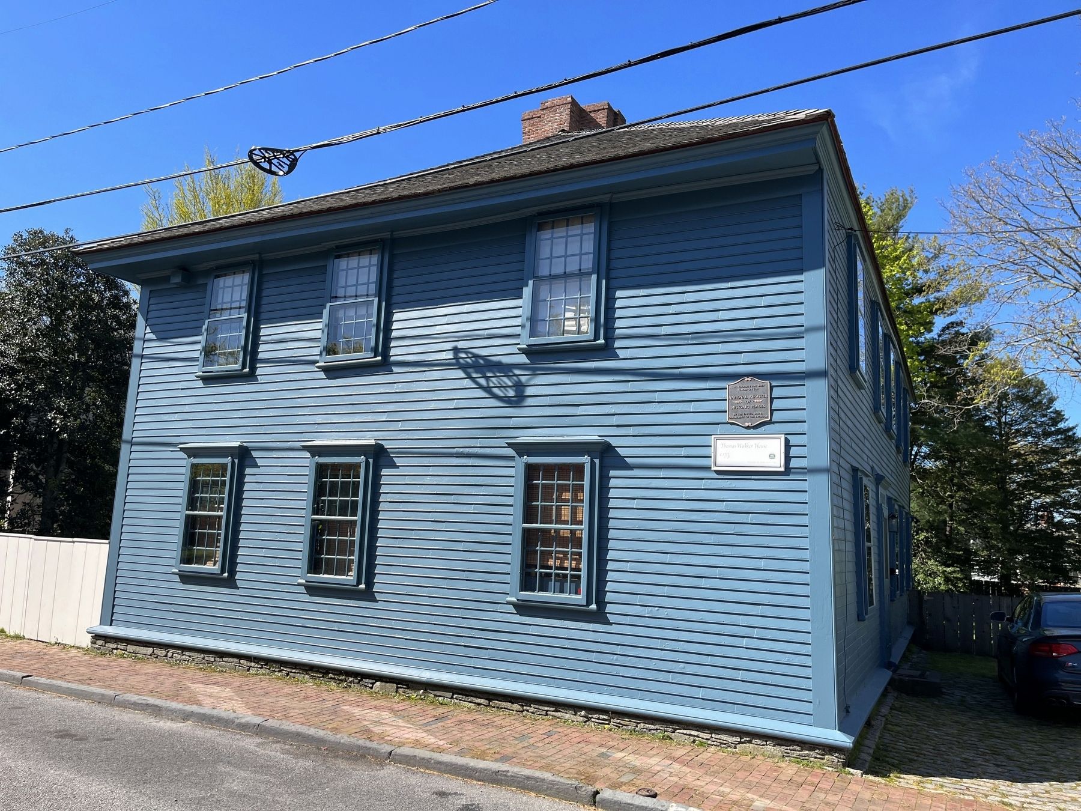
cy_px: 406
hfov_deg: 67.3
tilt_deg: +7.7
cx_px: 540
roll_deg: -3.9
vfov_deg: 53.1
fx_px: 812
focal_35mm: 26
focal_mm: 5.1
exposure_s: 1/2137
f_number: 1.6
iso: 50
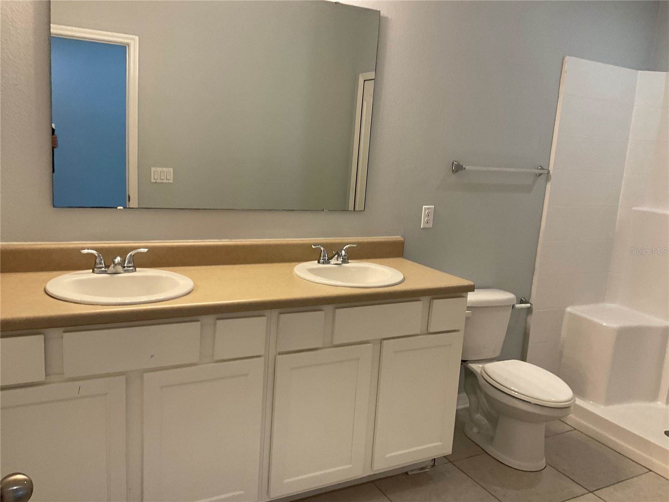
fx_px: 560
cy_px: 251
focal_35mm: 29
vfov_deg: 48.2
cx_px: 334
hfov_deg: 61.7
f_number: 1.8
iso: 64
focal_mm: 3
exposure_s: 1/60
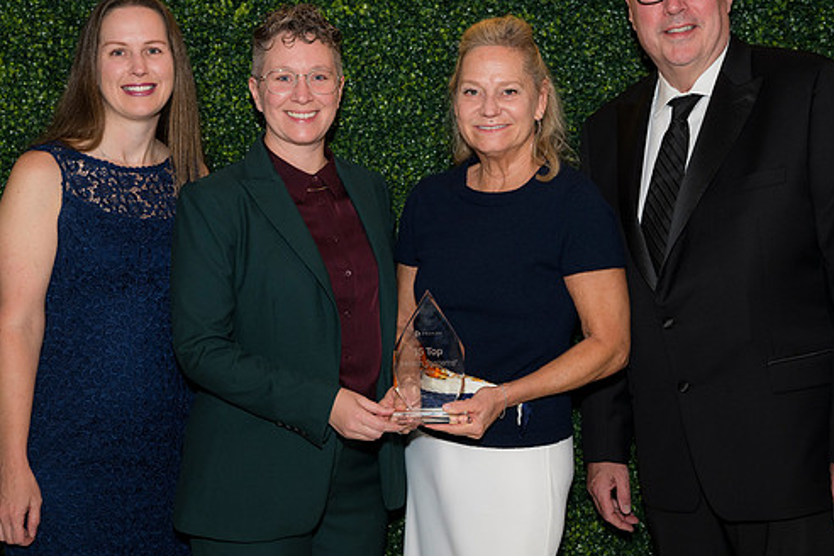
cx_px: 437
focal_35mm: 66
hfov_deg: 30.5
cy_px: 236
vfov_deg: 20.6
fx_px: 1529
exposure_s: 1/160
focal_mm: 56
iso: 500
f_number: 5
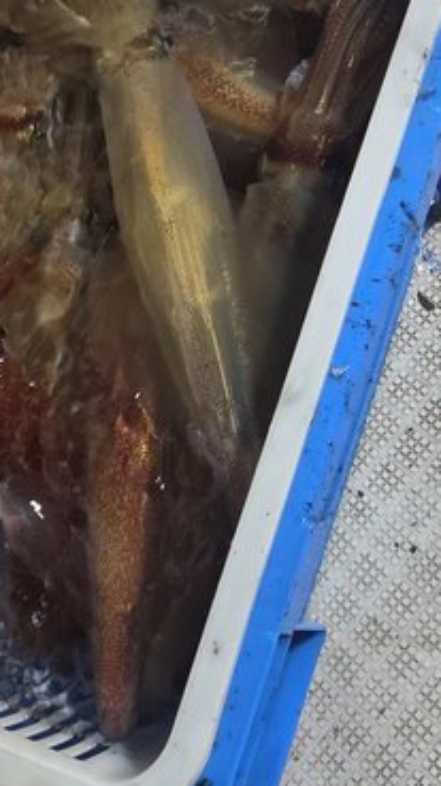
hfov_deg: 20.7
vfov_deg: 35.5
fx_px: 1208
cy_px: 236
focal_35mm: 58
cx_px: 181
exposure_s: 1/120
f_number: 1.8
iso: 160
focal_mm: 5.4
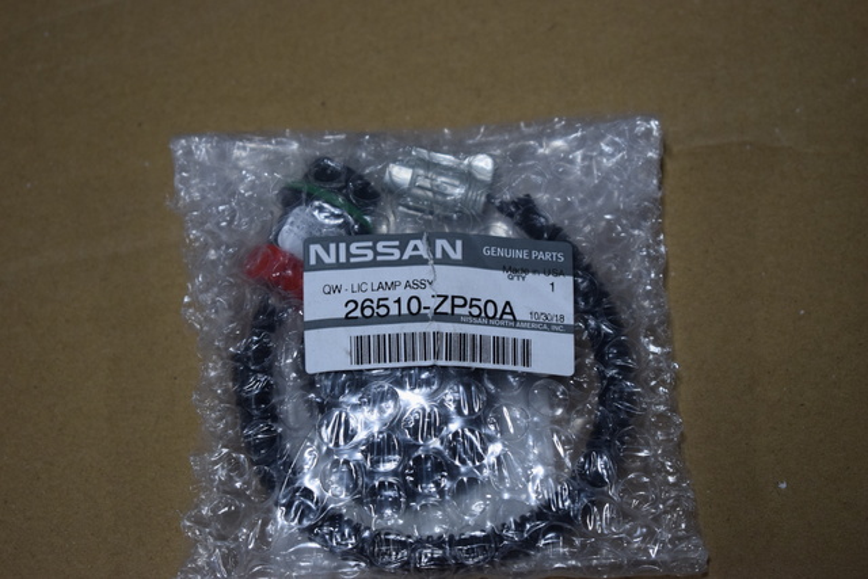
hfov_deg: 24.6
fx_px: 1989
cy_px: 290
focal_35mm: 82
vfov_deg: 16.6
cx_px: 434
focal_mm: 55
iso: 1000
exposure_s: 1/125
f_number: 5.6
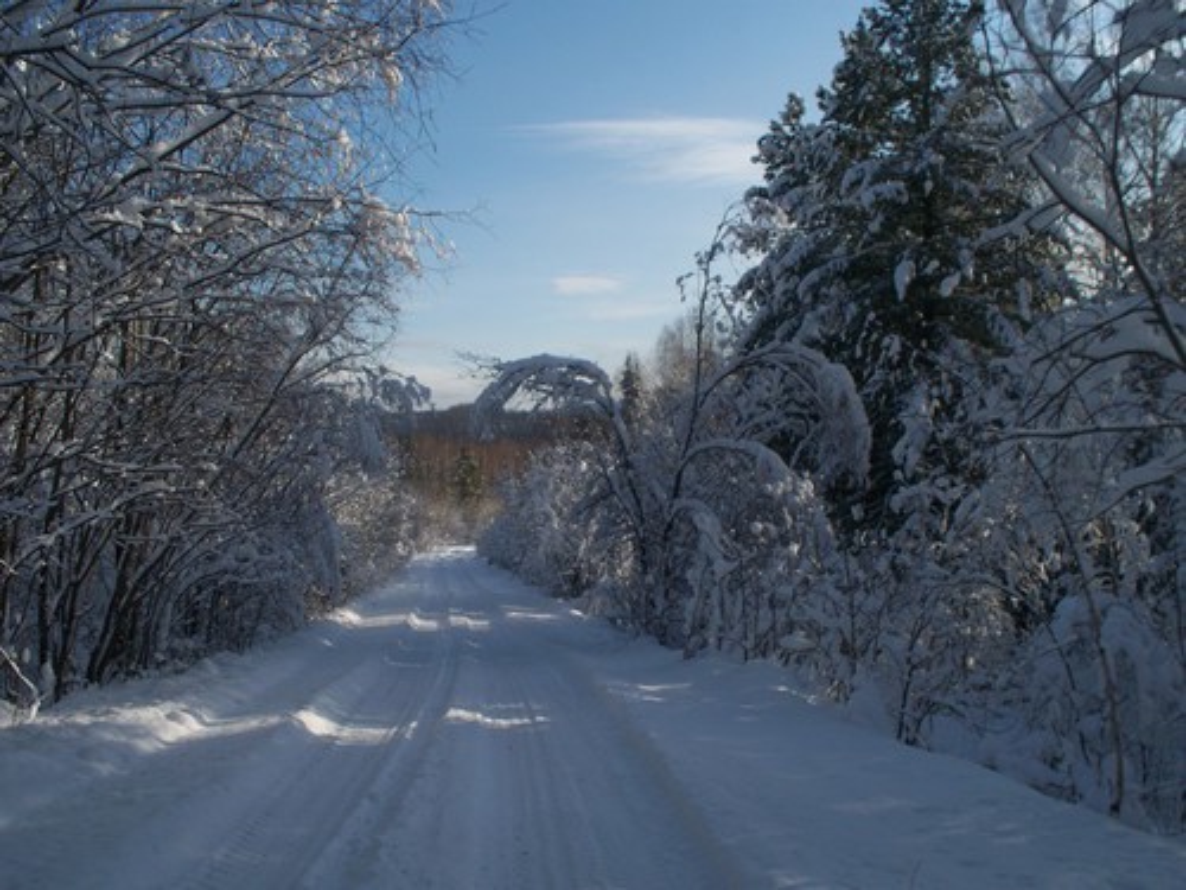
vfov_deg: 40.7
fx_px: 1199
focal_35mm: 35
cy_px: 445
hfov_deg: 52.6
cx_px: 593
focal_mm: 7.54
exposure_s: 1/500
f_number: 4.8
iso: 80
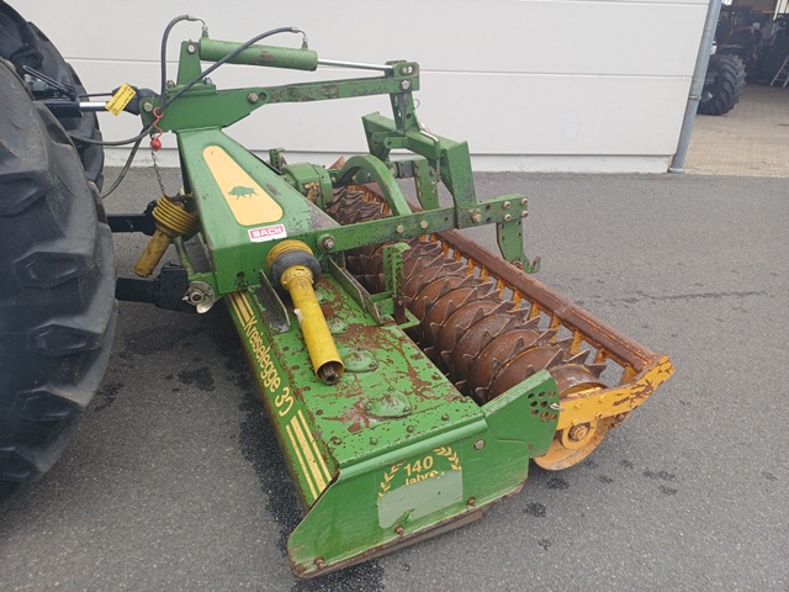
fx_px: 570
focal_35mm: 25
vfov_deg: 54.9
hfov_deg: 69.4
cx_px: 394
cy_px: 296
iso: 50
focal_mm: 4.65
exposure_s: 1/153
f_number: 1.8
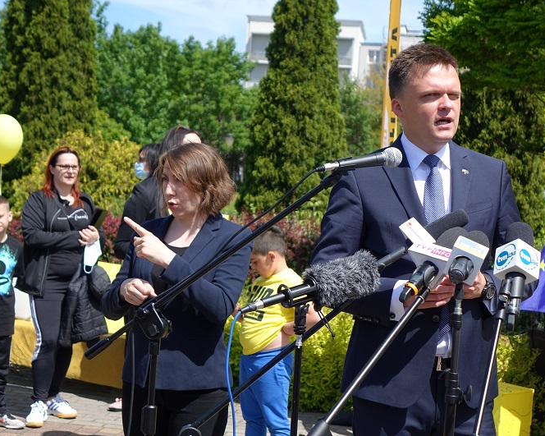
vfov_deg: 22.2
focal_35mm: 69
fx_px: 1113
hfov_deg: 27.5
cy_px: 218
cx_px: 320
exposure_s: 1/1000
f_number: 2.8
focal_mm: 22.4
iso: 125
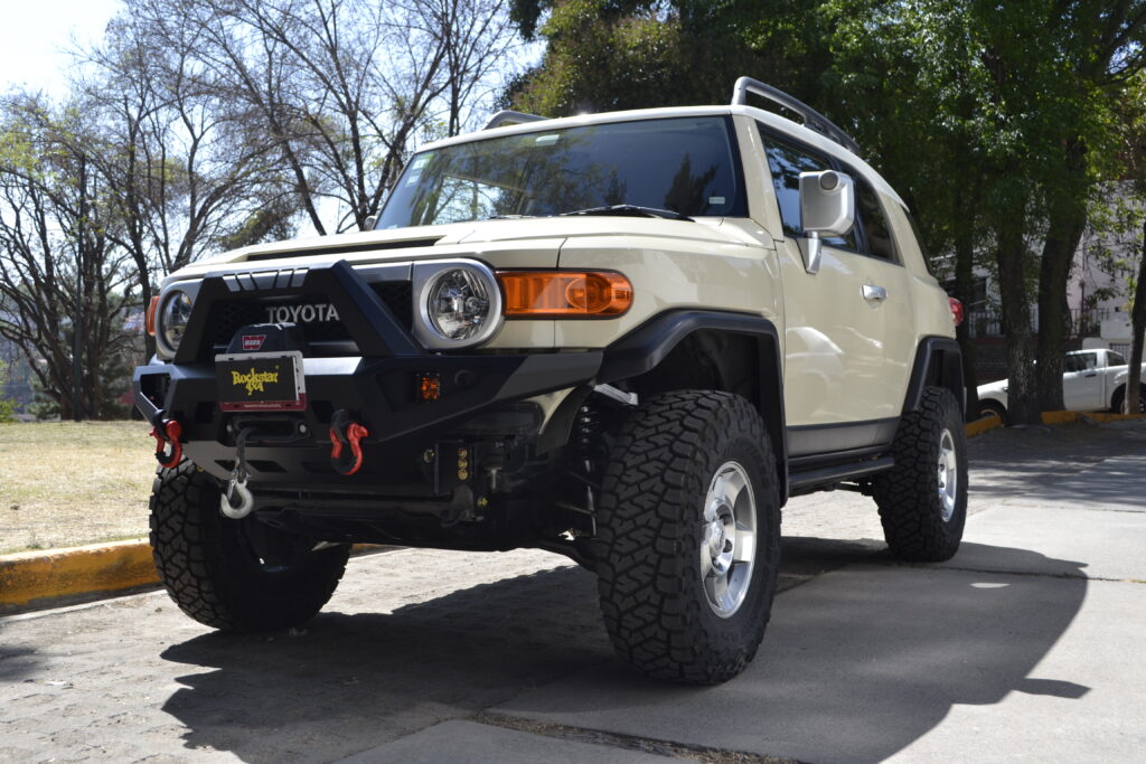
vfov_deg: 36.9
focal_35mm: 36
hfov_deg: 53.1
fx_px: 1146
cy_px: 382
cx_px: 573
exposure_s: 1/160
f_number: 6.3
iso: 100
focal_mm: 24
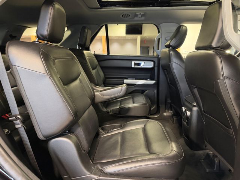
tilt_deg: -11.5
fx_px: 166
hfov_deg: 71.6
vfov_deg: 56.8
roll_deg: -0.1
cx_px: 120
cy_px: 90
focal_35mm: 24
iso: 1000
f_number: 1.78
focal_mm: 6.76
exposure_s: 1/40
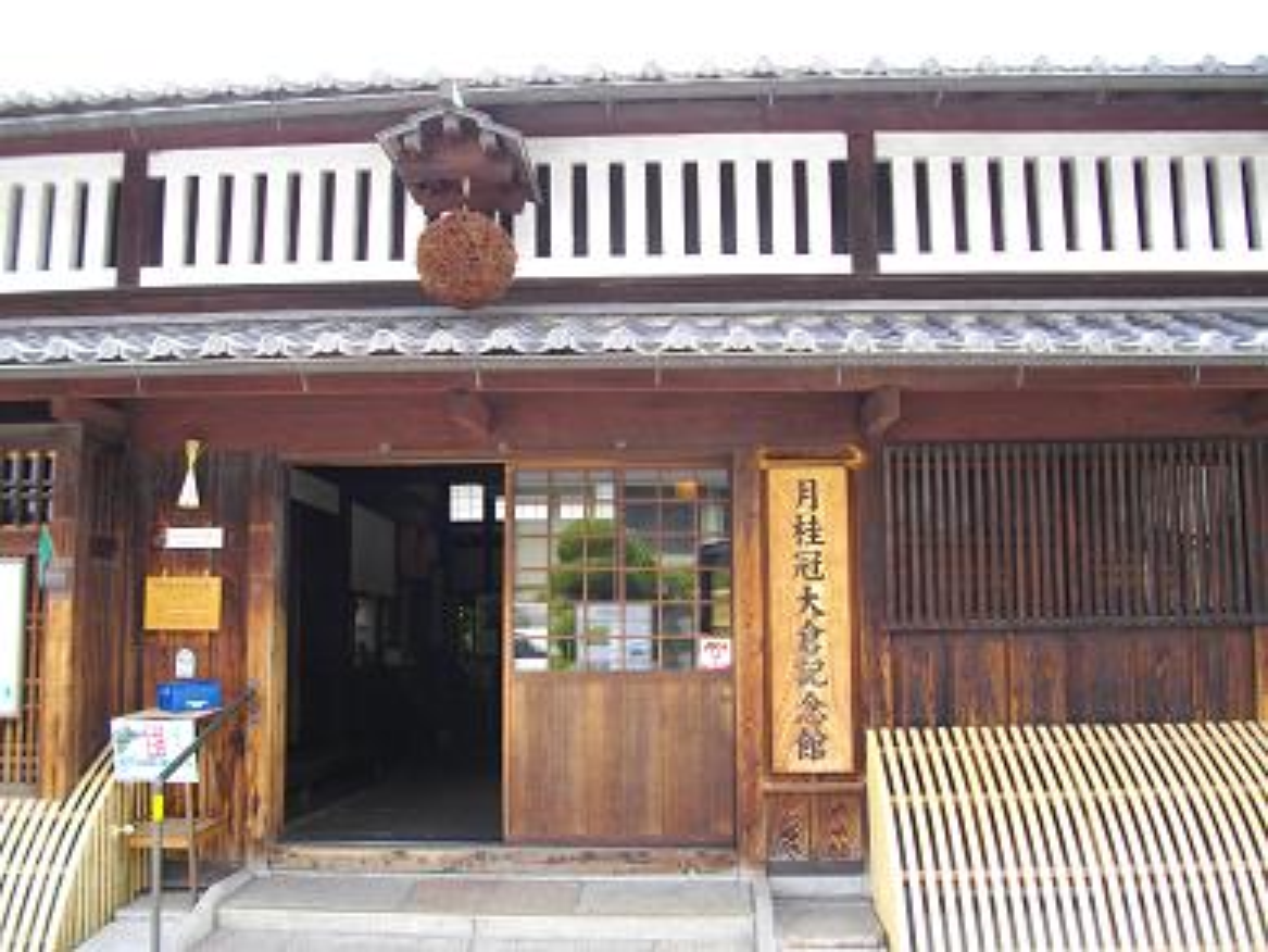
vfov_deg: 44.2
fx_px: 1173
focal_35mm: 32
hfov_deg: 56.8
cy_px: 476
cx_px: 634
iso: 100
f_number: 2.9
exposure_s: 1/160
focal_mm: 5.7
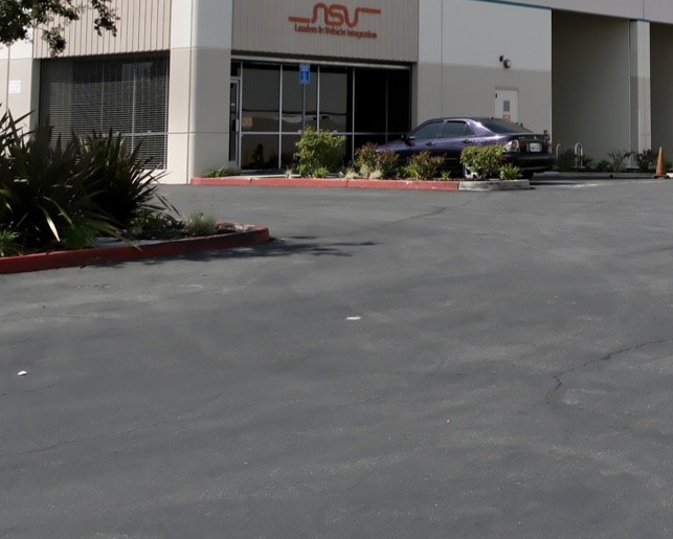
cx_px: 652
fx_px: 1395
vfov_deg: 21.0
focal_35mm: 70
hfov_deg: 25.9
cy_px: -27
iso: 125
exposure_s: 1/800
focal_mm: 16
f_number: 5.6
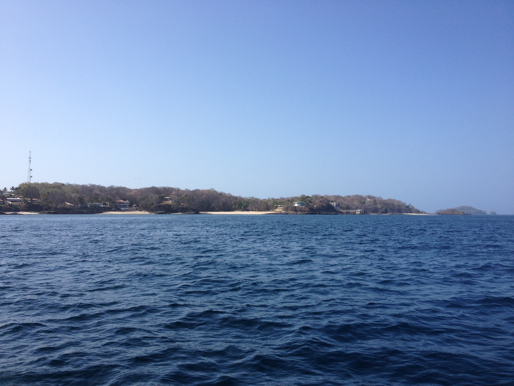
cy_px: 193
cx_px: 257
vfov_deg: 40.7
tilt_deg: -0.4
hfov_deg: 52.6
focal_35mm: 35
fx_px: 520
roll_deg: +1.2
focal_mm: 4.28
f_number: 2.4
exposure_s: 1/1972
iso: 50
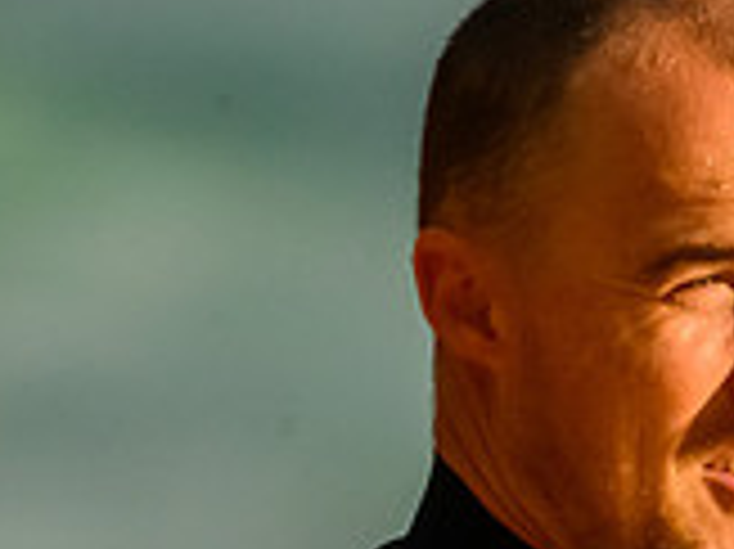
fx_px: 85792
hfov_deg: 0.5
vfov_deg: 0.4
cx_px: 737
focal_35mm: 4049
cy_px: 534
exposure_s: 1/4000
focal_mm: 1000
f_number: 11
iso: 5600
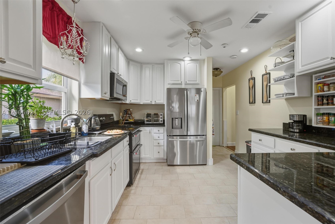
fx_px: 140
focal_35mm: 15
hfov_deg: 100.4
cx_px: 168
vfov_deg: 77.3
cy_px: 112
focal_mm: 15
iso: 100
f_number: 8
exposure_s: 1/40
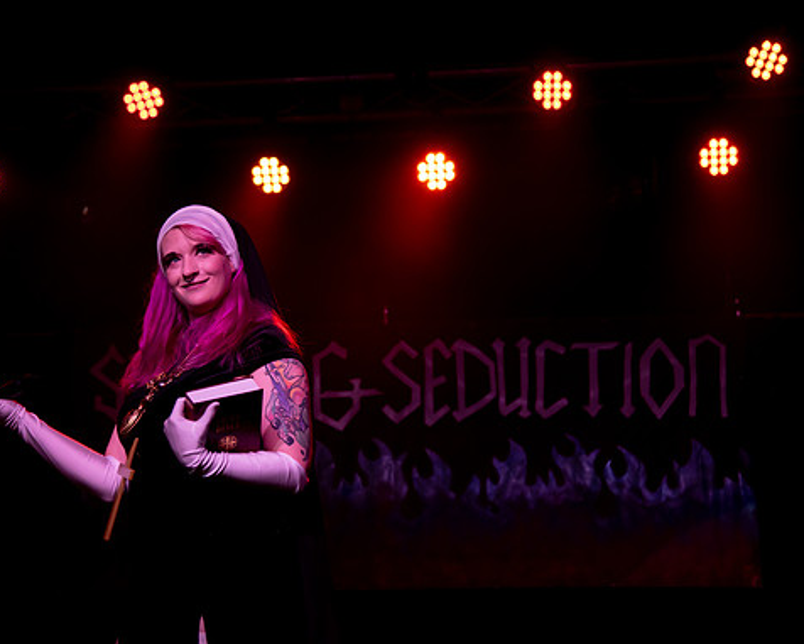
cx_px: 409
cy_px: 321
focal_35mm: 76
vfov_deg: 20.2
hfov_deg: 25.1
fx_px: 1809
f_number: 4
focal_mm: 65
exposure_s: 1/160
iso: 4000
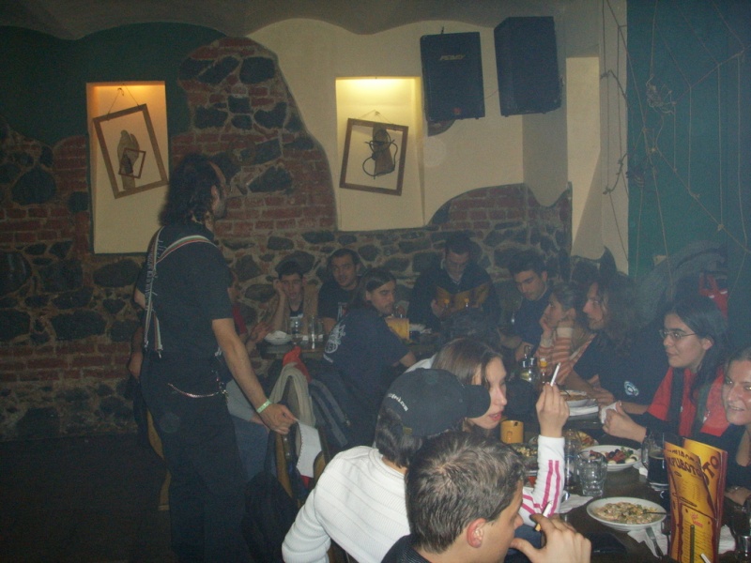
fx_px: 846
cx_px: 376
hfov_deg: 47.9
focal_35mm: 39
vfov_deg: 36.8
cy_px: 282
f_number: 3.5
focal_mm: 6.6
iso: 209
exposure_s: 1/45
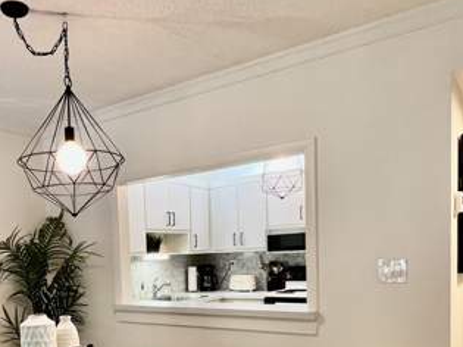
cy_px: 287
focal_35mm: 33
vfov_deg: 40.8
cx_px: 116
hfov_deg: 52.9
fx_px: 441
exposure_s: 1/60
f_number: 1.8
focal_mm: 1.57
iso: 200
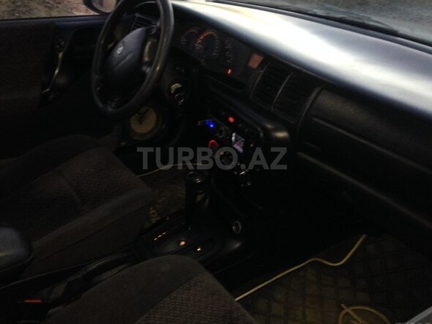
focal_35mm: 37
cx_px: 212
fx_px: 461
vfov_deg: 38.6
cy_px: 158
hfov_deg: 50.2
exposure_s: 1/16
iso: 200
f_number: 2.4
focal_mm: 4.12
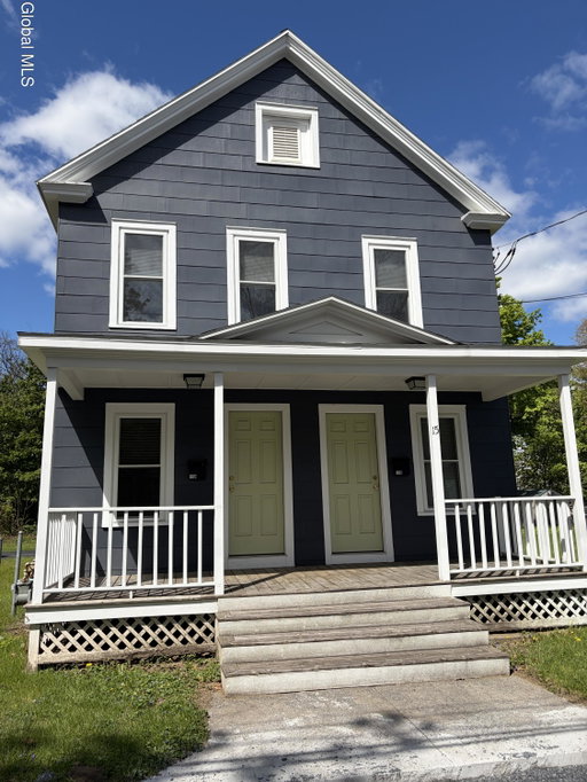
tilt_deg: +11.5
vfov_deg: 67.3
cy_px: 391
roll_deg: +2.4
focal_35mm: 26
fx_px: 587
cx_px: 294
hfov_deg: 53.1
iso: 64
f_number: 1.6
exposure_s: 1/4950
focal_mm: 5.96
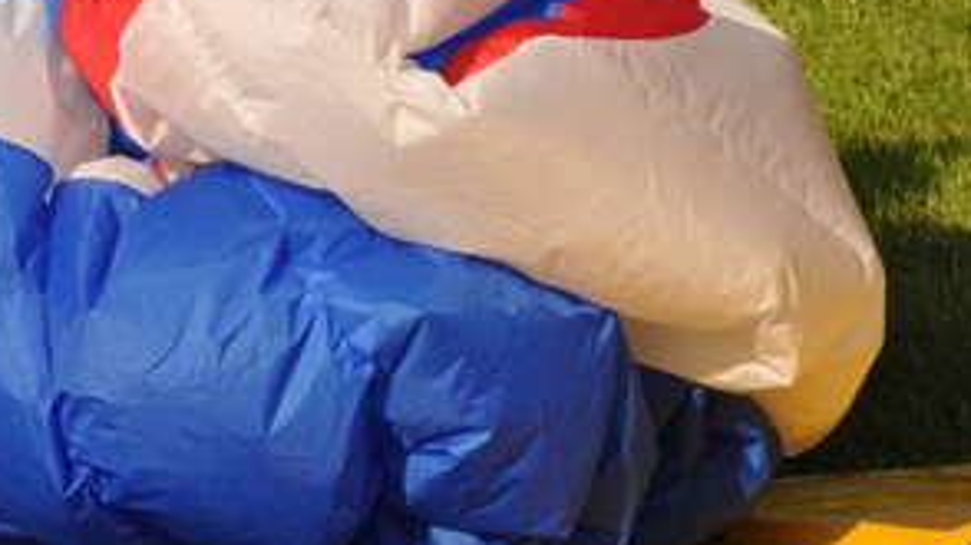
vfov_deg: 3.8
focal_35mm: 317
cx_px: 76
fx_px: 8168
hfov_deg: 6.8
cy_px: -238
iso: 200
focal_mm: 75
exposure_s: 1/400
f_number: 10
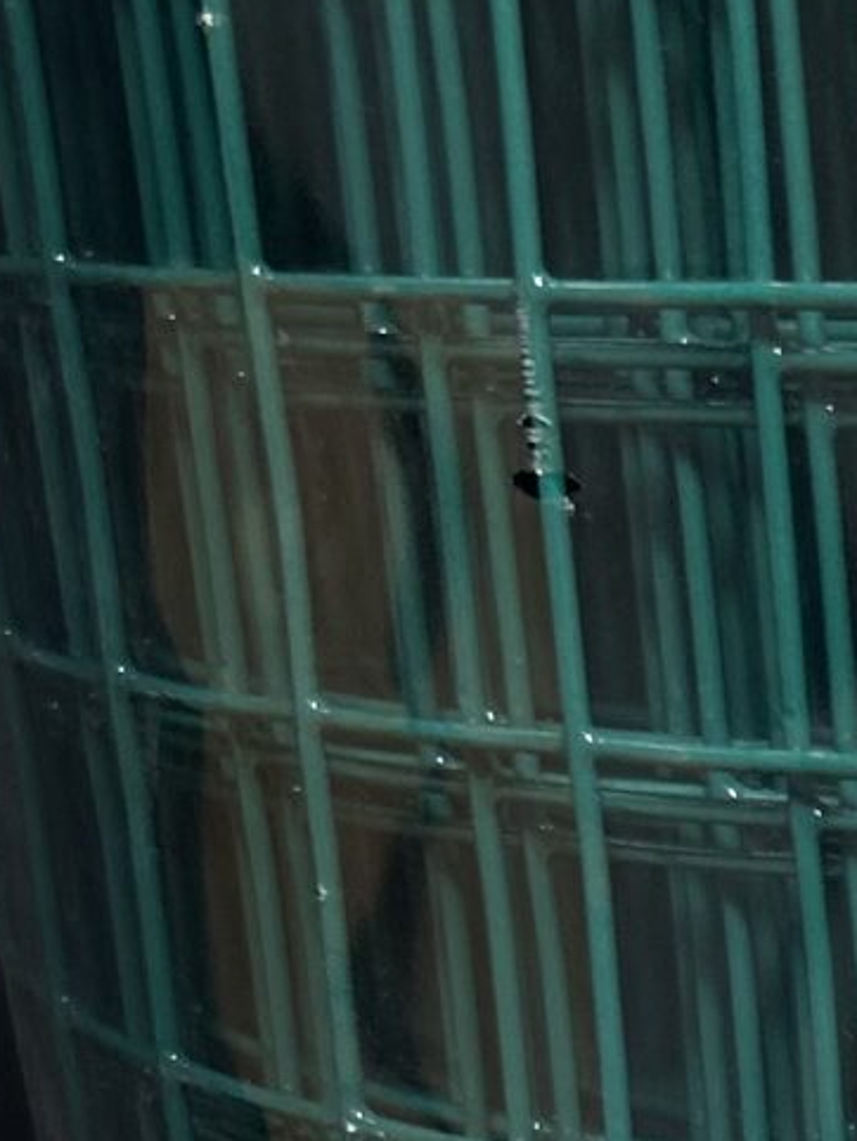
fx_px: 4551
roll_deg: +1.7
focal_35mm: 138
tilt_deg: -22.3
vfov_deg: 13.2
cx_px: 1747
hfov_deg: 9.9
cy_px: 1906
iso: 40
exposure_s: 1/183
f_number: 1.5
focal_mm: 5.7
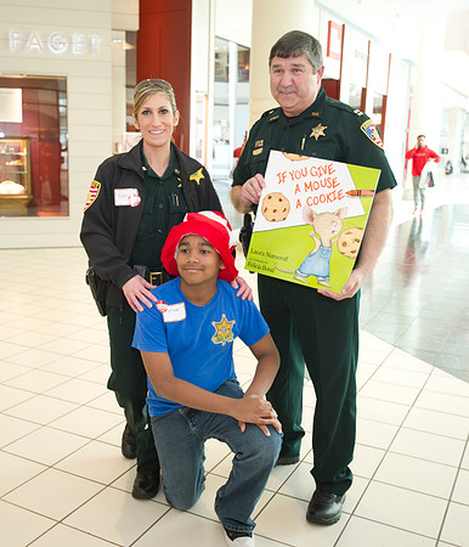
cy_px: 273
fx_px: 639
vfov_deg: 46.3
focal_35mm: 38
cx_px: 176
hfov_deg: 40.0
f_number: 2.8
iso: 1250
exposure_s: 1/160
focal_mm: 28
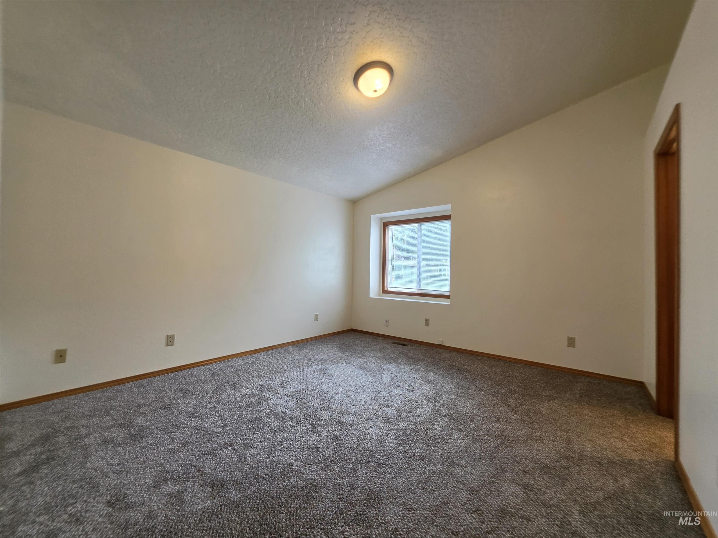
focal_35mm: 13
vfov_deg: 89.9
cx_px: 359
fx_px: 270
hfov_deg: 106.2
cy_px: 269
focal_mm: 2.2
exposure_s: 1/120
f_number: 1.9
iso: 125
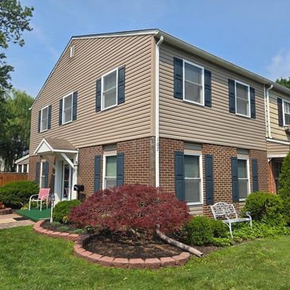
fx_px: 265
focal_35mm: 28
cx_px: 134
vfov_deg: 57.3
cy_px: 142
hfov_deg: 57.2
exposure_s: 1/1732
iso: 25
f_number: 1.8
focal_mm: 5.4
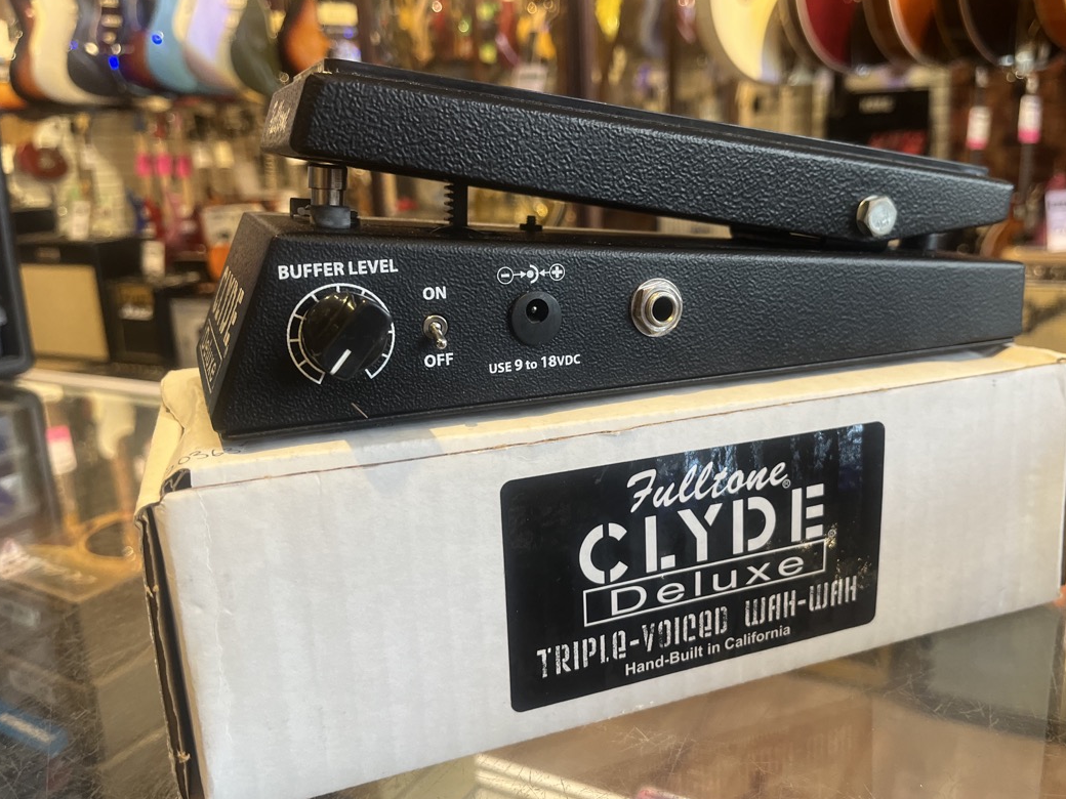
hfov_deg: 59.8
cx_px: 601
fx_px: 924
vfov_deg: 46.8
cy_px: 383
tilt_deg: -13.8
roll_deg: +2.3
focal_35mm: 30
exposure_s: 1/60
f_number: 1.6
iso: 160
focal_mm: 5.1
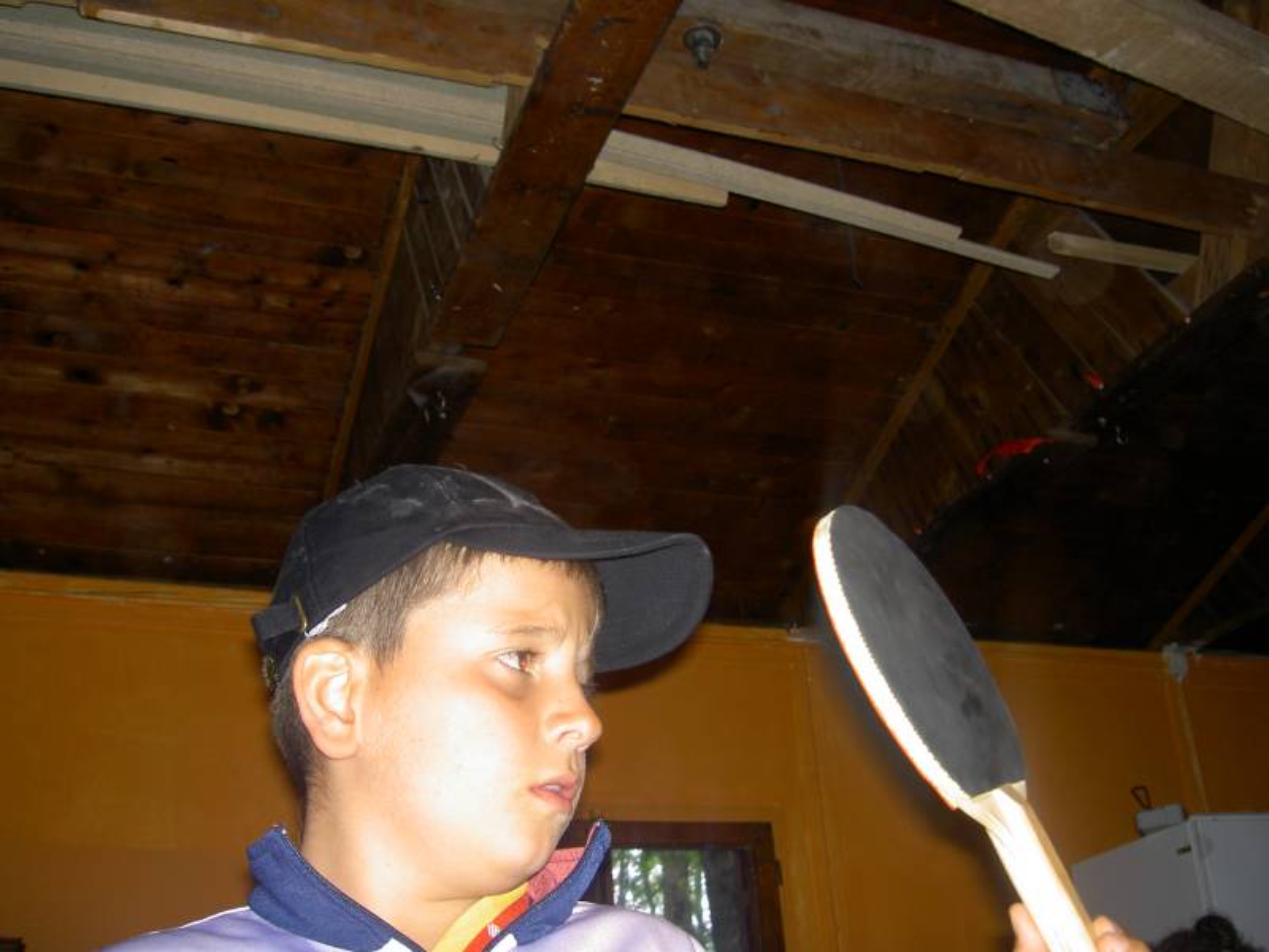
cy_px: 476
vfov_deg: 36.8
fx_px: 1430
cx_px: 634
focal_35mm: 39
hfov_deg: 47.9
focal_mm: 8
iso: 100
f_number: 2.8
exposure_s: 1/60
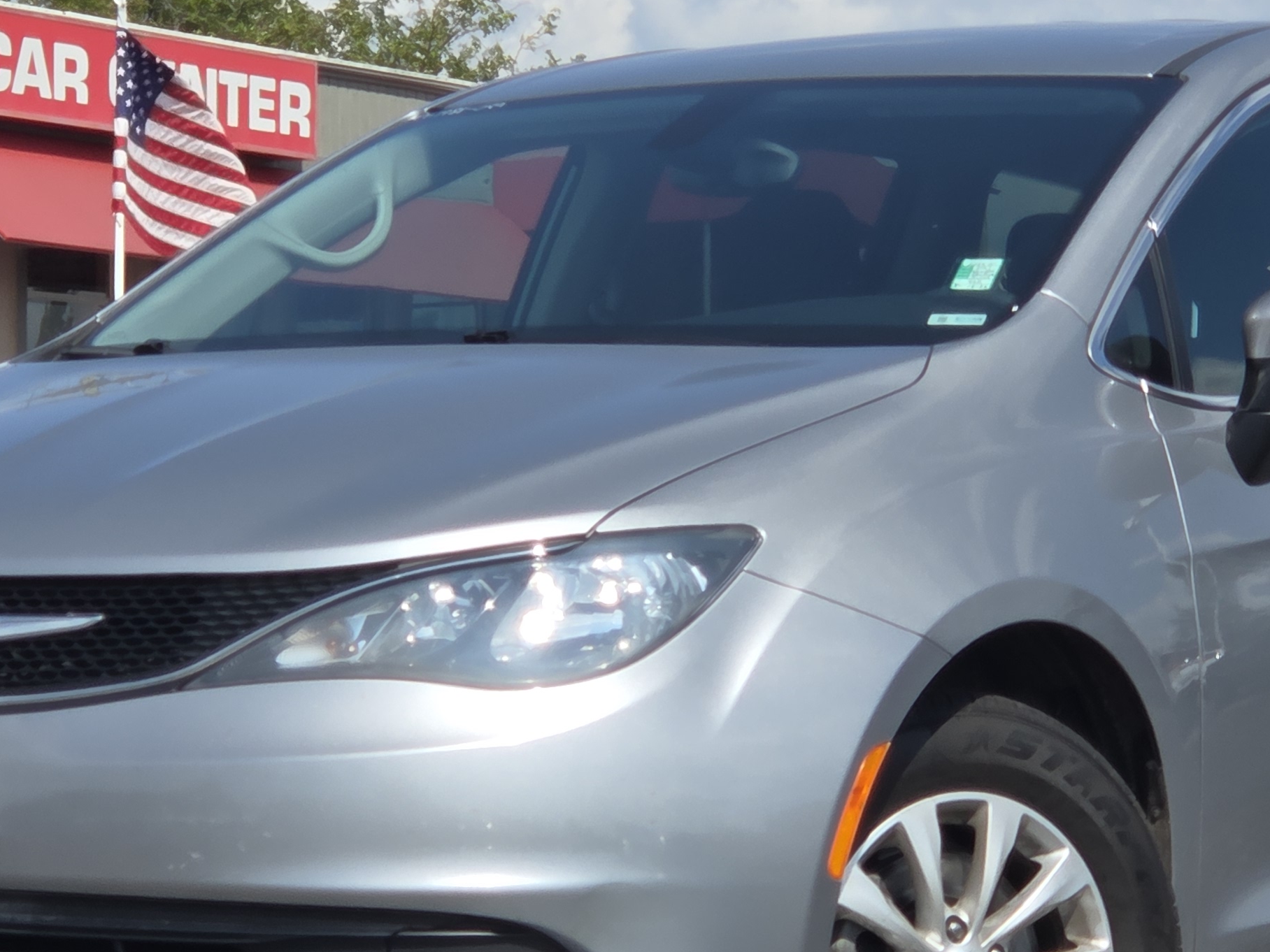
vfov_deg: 9.8
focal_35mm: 152
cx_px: 758
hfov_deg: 13.0
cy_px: 472
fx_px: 5577
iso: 25
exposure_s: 1/1501
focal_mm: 7
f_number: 2.4
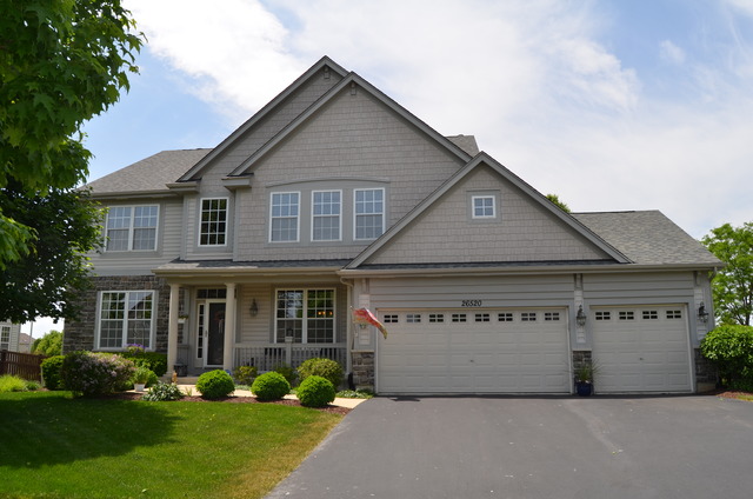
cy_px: 250
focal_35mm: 27
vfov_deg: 47.7
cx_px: 376
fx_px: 564
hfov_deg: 67.5
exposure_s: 1/250
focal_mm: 18
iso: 100
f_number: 9
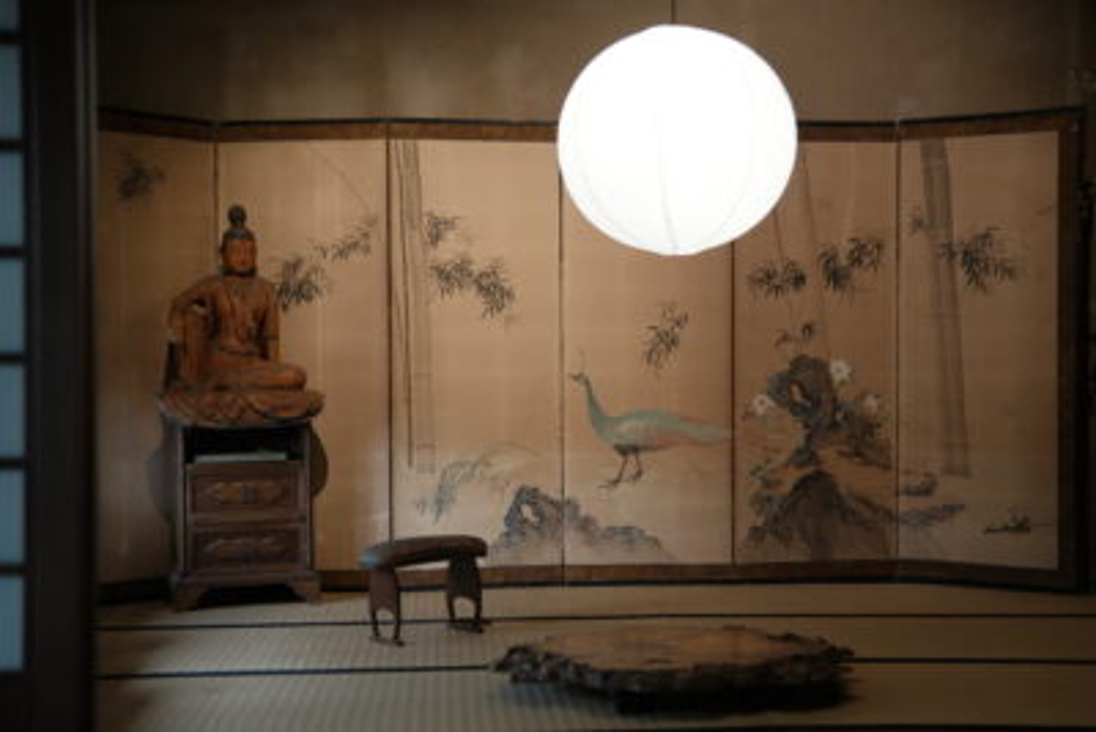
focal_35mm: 50
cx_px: 548
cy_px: 366
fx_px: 1523
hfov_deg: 39.6
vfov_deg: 27.0
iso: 1000
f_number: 1.8
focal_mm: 33
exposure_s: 1/250
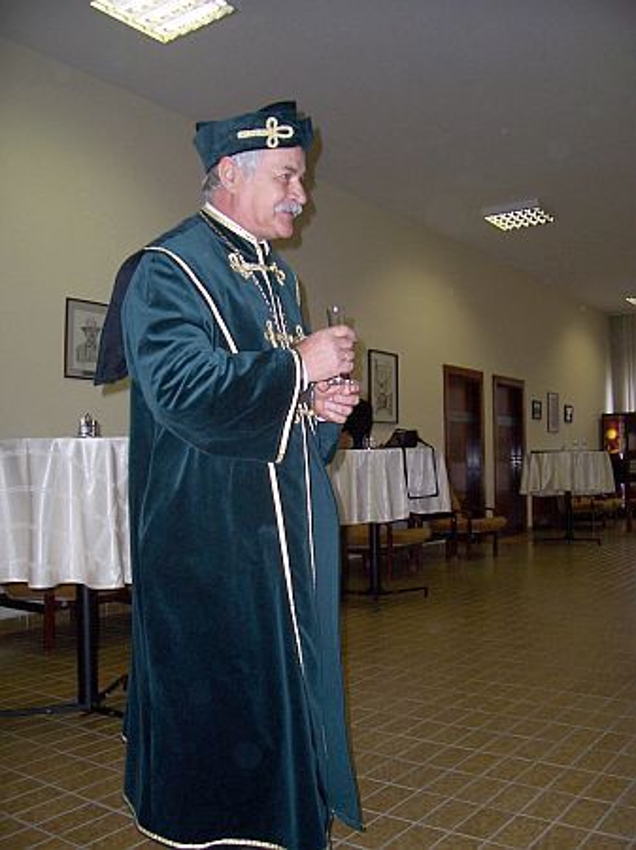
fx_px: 834
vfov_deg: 54.0
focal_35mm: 34
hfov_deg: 41.8
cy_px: 425
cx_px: 318
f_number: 2.7
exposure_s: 1/60
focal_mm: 5.6
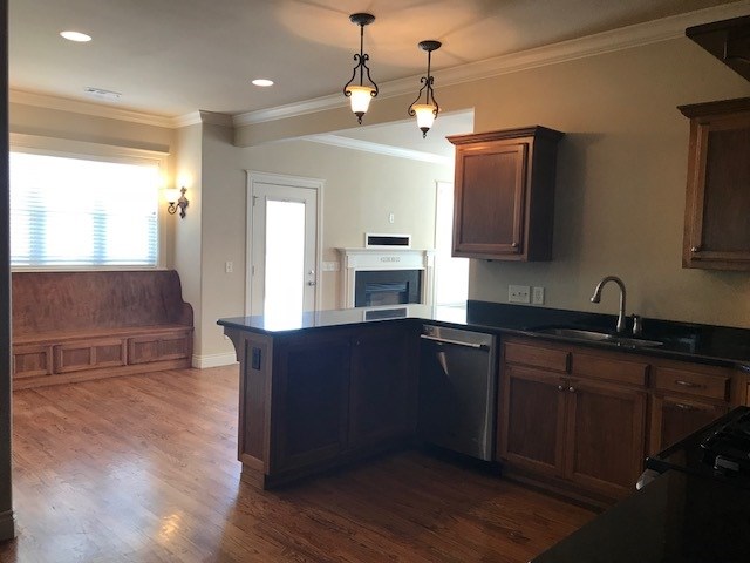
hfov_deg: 63.4
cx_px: 375
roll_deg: -1.8
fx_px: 607
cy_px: 282
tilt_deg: -5.0
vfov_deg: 49.7
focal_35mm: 28
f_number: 1.8
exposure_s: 1/30
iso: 25
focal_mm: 3.99
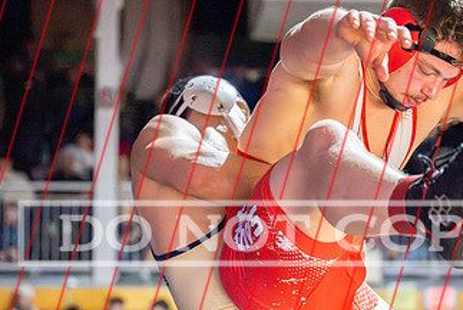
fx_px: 1789
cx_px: 249
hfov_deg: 14.7
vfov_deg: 9.9
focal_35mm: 139
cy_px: 250
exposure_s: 1/500
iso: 16000
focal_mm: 70
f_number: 2.8
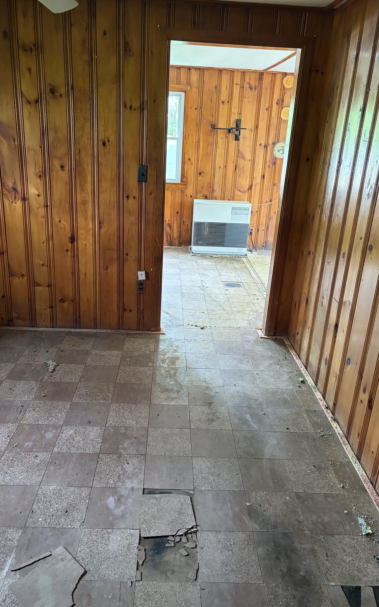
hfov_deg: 44.5
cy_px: 301
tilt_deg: -18.8
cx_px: 183
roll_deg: -1.7
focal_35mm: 28
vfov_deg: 66.5
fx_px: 463
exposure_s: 1/60
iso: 400
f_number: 1.6
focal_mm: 5.96
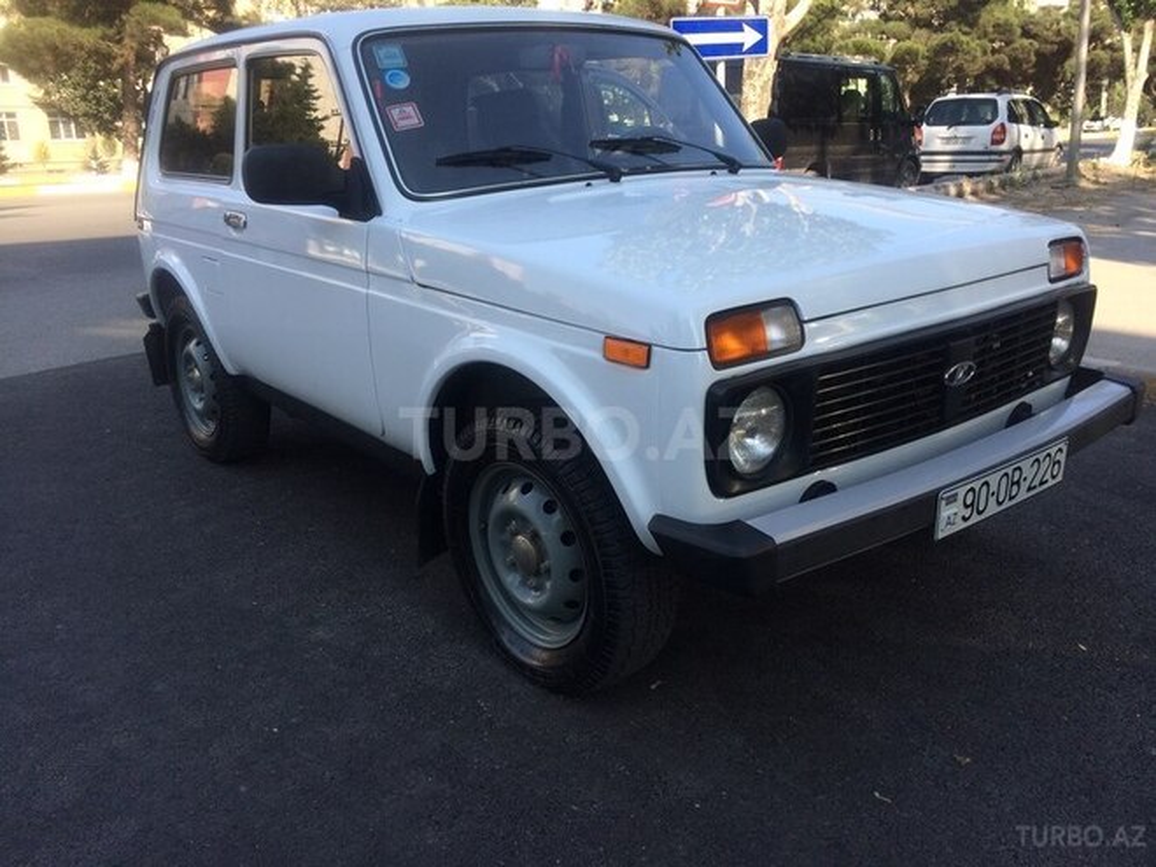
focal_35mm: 29
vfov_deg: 48.2
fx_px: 968
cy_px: 434
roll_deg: +2.6
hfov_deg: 61.7
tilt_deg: -18.0
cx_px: 578
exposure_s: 1/746
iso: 32
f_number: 2.2
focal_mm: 4.15
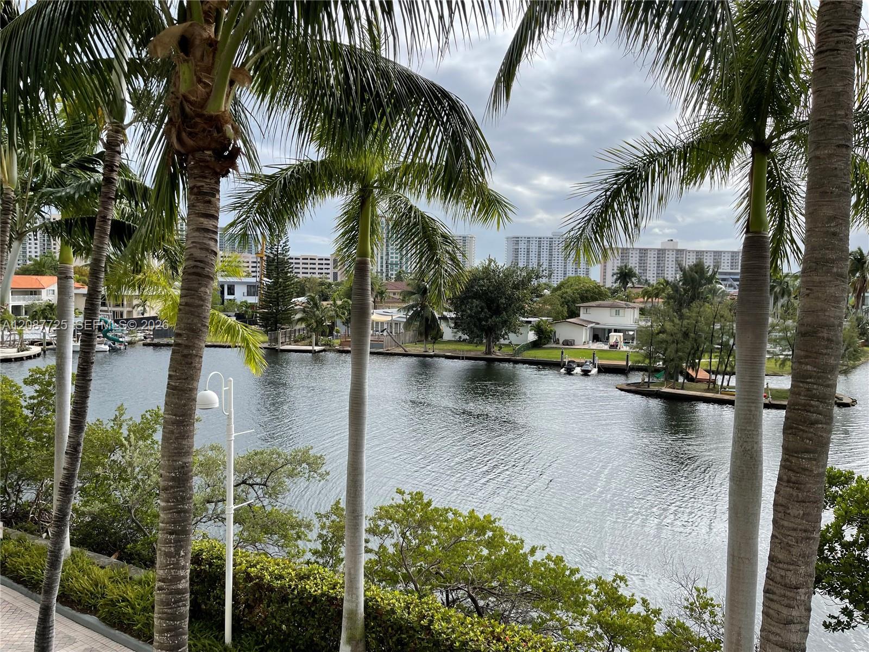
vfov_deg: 53.1
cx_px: 434
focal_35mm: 26
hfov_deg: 67.3
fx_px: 653
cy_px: 326
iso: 32
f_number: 1.6
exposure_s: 1/2488
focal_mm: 5.1
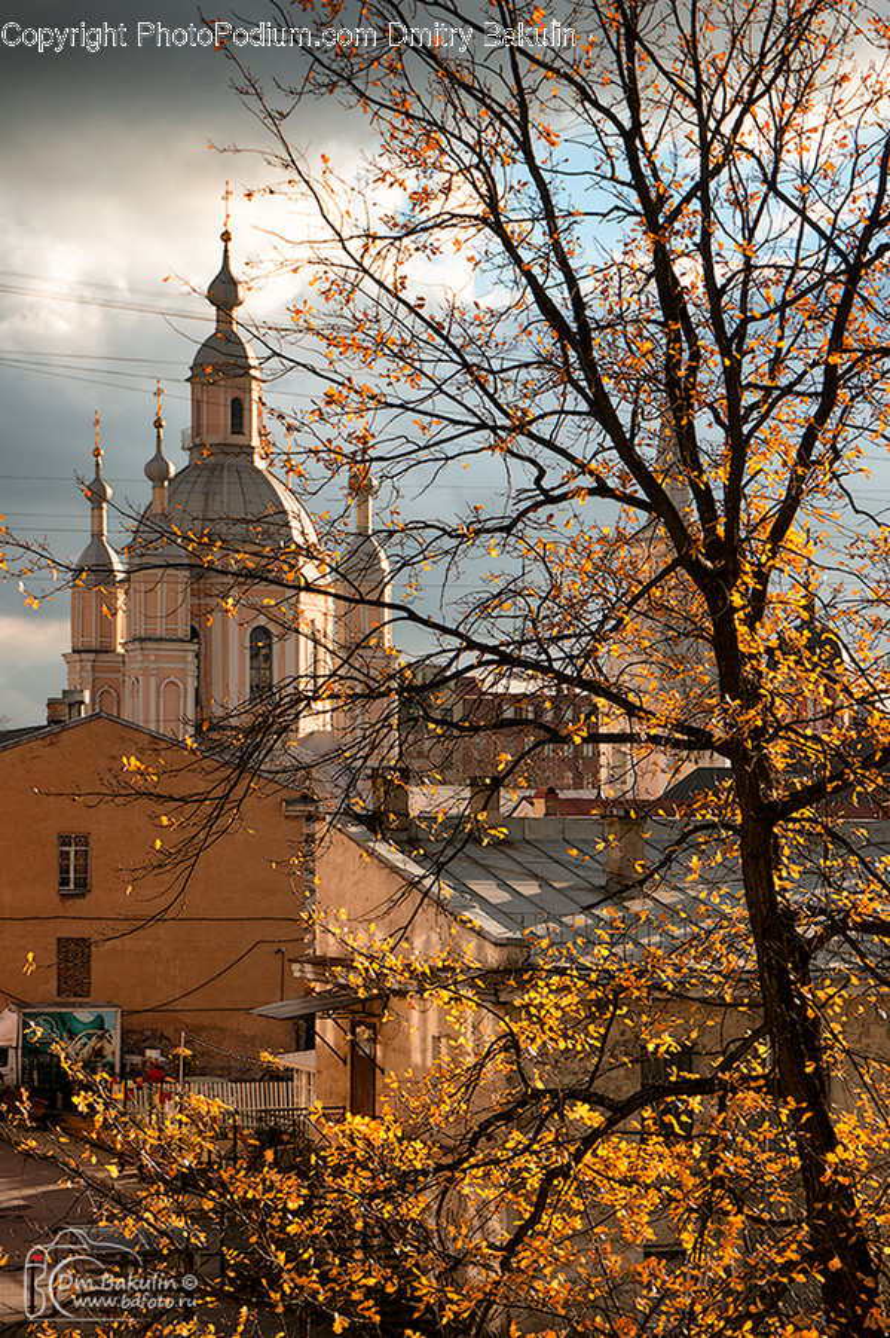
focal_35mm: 75
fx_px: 2784
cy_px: 669
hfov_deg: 18.2
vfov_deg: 27.0
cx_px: 445
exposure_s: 1/160
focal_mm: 50
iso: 100
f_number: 8
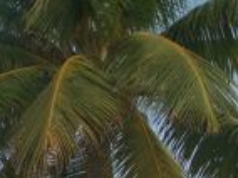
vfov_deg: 9.8
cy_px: 188
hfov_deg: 12.4
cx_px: -153
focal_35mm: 149
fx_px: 1023
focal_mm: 7.1
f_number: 3.5
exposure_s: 1/250
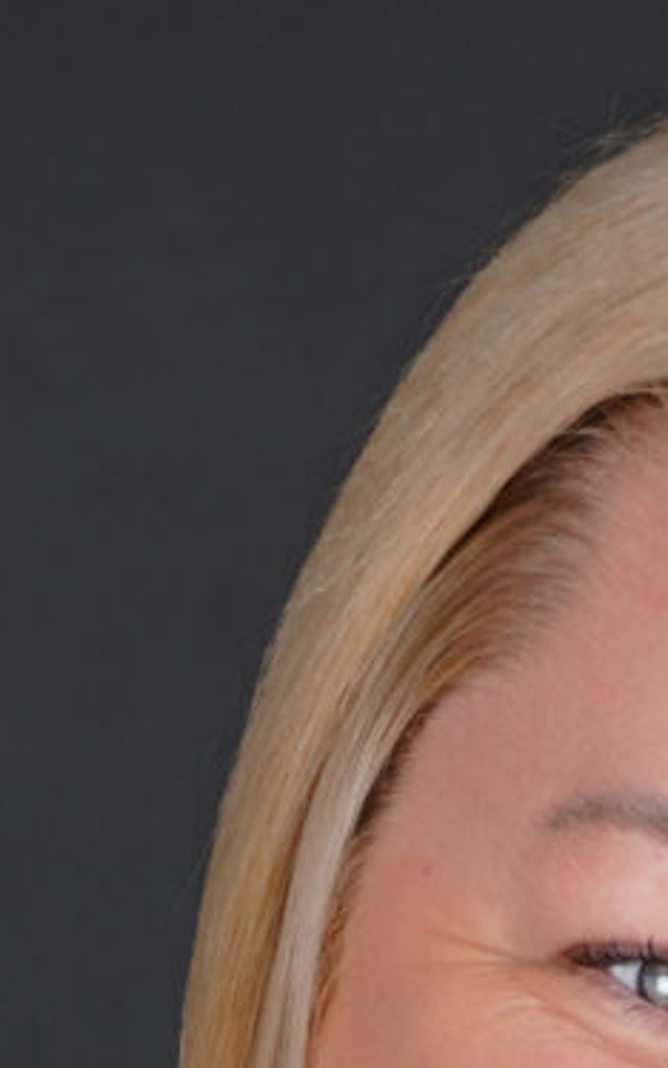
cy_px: 2898
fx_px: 10158
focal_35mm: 349
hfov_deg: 3.8
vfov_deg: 5.7
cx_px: 618
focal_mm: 50
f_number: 3.5
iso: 250
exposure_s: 1/50
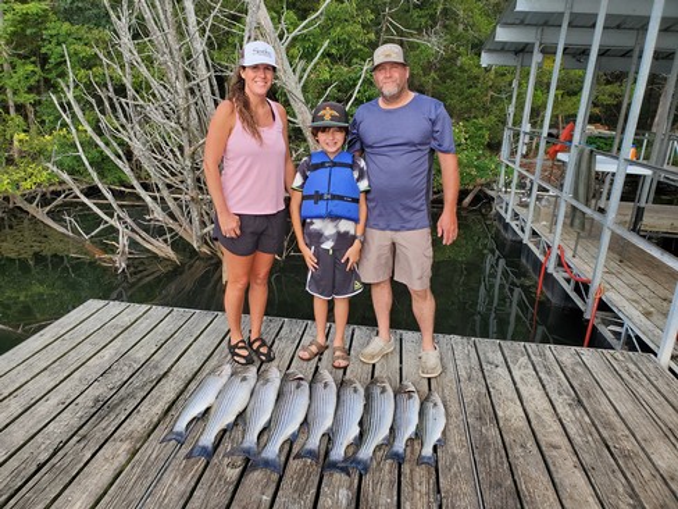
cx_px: 339
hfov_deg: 67.3
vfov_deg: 53.1
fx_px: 509
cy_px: 254
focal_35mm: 26
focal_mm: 4.3
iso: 50
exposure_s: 1/352
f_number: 2.4
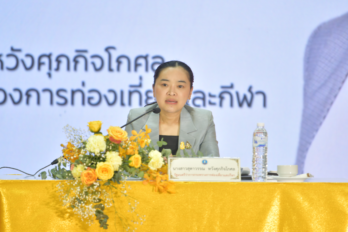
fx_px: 2898
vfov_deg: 4.6
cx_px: 174
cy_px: 116
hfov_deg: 6.9
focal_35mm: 300
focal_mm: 200
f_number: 2.8
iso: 160
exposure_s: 1/50
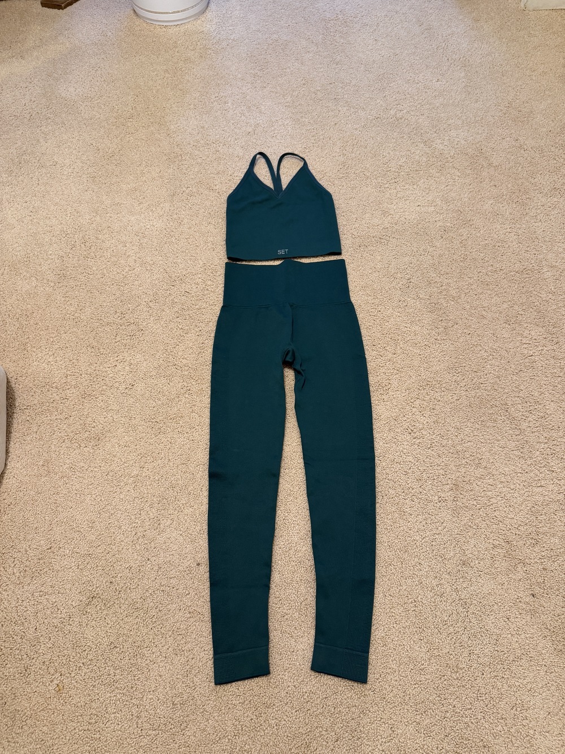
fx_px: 522
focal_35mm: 24
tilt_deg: -62.5
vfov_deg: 71.6
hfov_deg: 56.8
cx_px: 282
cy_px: 377
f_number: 1.78
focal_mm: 6.76
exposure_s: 1/60
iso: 400
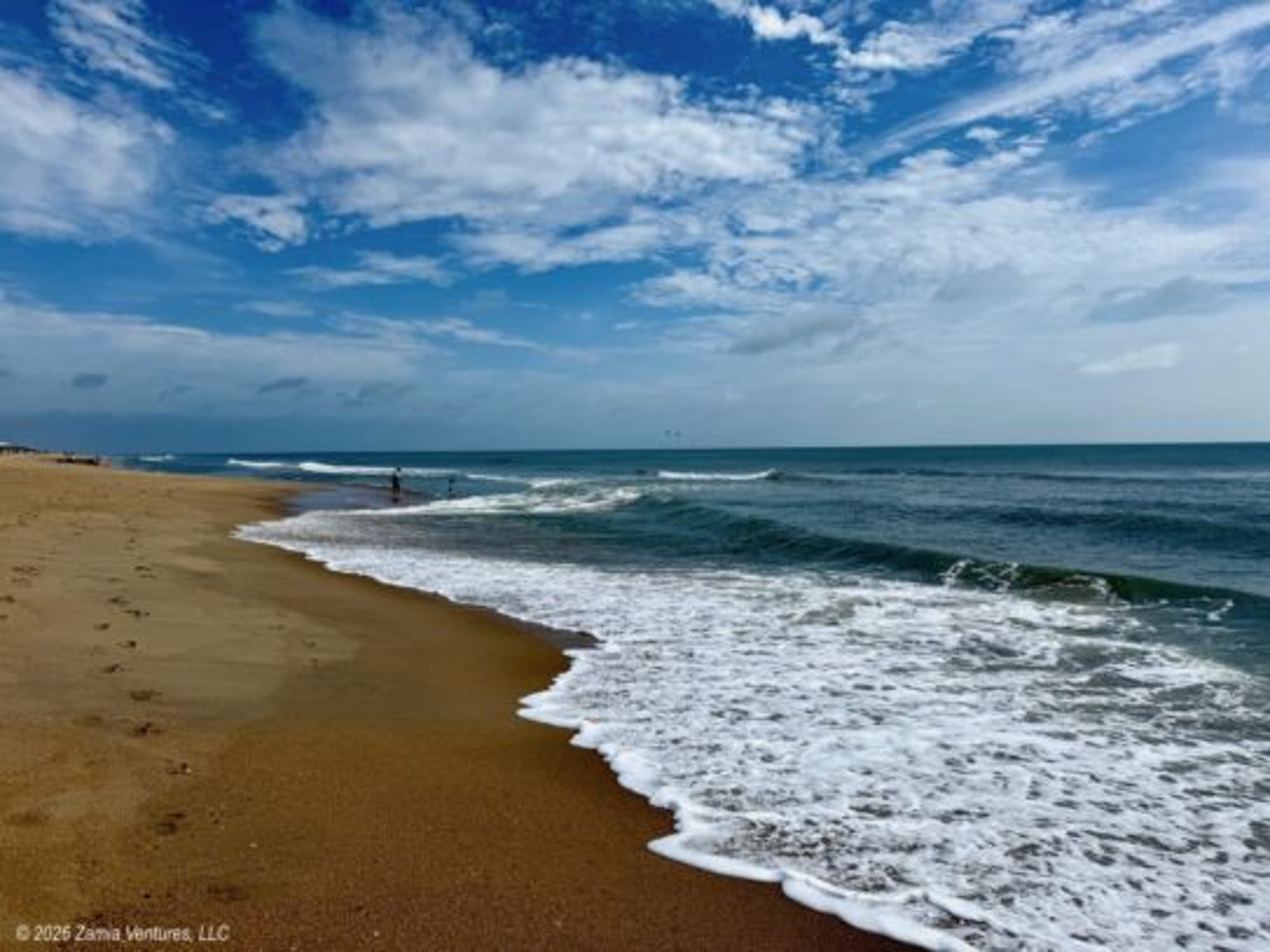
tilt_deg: -1.6
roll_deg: +1.6
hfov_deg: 71.6
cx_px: 635
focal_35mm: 24
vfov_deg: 56.8
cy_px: 476
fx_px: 880
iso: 80
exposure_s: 1/14286
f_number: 1.78
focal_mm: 6.76
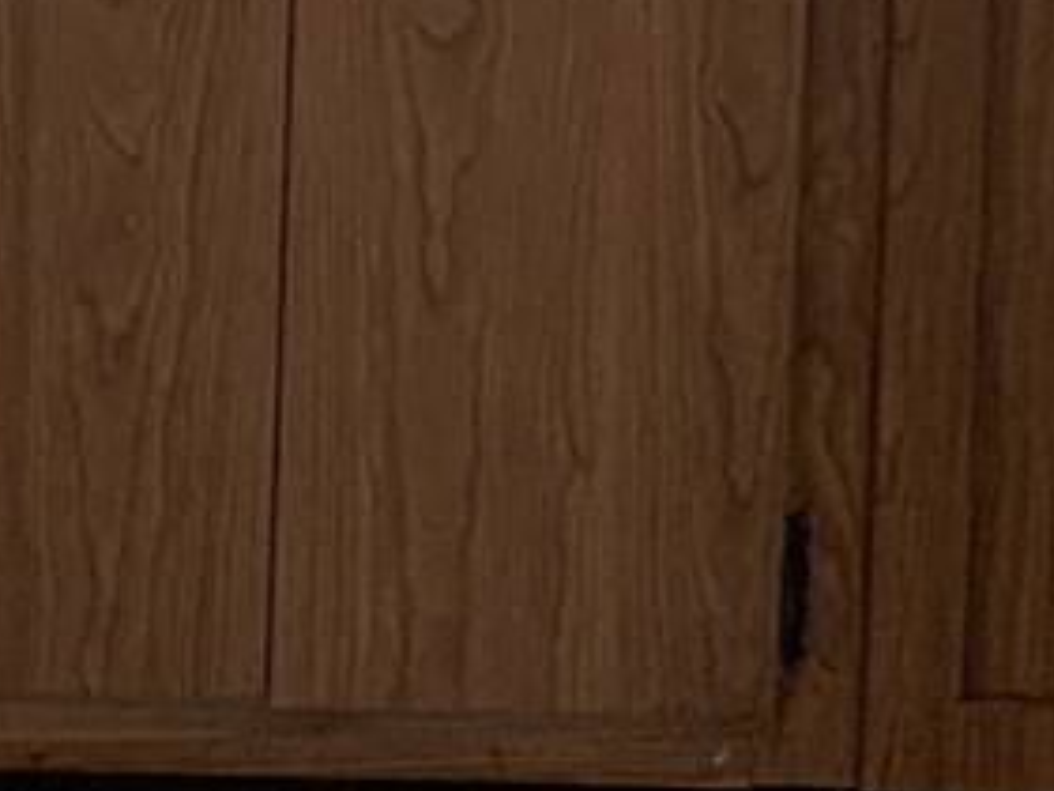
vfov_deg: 7.2
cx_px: -422
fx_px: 5785
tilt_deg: -4.9
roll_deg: -1.4
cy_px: -1292
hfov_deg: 10.1
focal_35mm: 190
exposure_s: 1/60
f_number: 1.8
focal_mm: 4.25
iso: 50
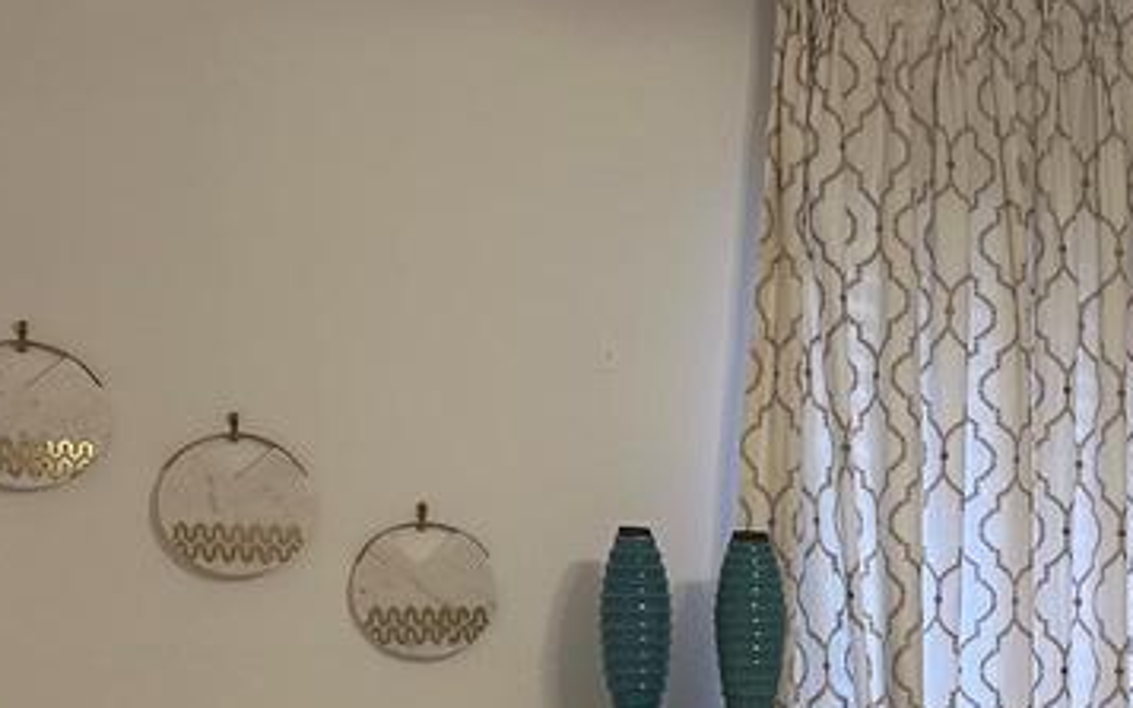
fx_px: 2254
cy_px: 695
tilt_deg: -3.5
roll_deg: -0.6
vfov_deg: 17.5
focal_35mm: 73
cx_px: 1381
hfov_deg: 25.2
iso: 125
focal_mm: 6.86
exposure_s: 1/60
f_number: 1.78
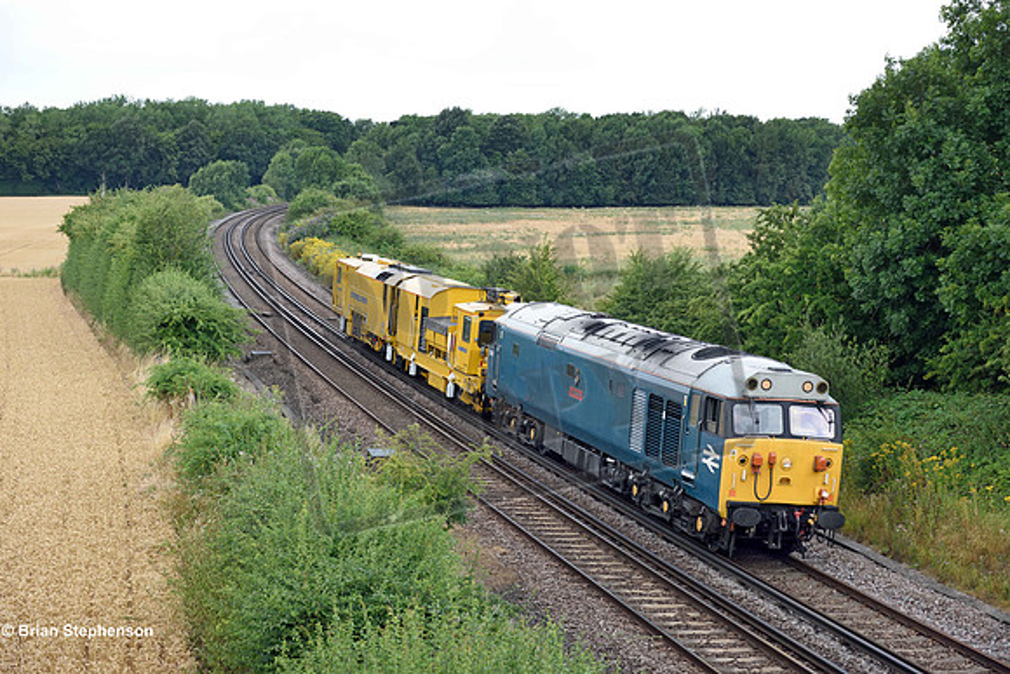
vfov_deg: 20.6
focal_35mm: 66
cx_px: 505
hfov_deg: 30.5
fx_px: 1852
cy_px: 337
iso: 640
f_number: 3.5
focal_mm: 66
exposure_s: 1/1250
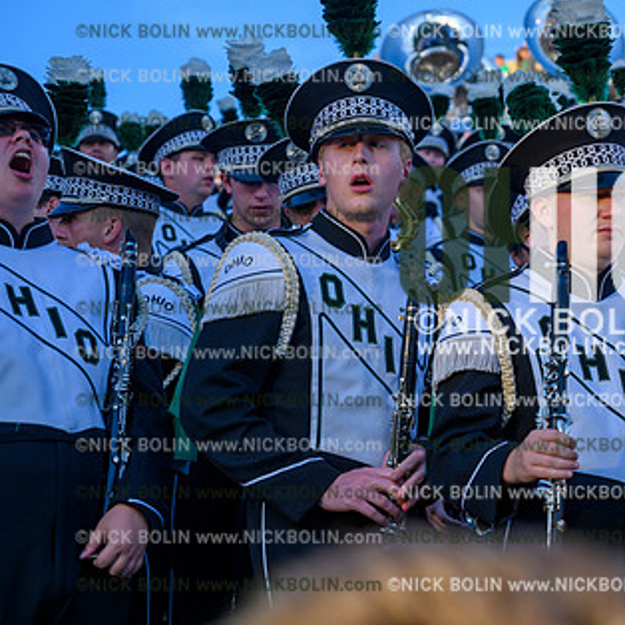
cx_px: 539
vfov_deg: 15.8
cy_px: 261
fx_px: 2247
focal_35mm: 110
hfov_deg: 15.7
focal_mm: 70
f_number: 4
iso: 100
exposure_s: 1/400
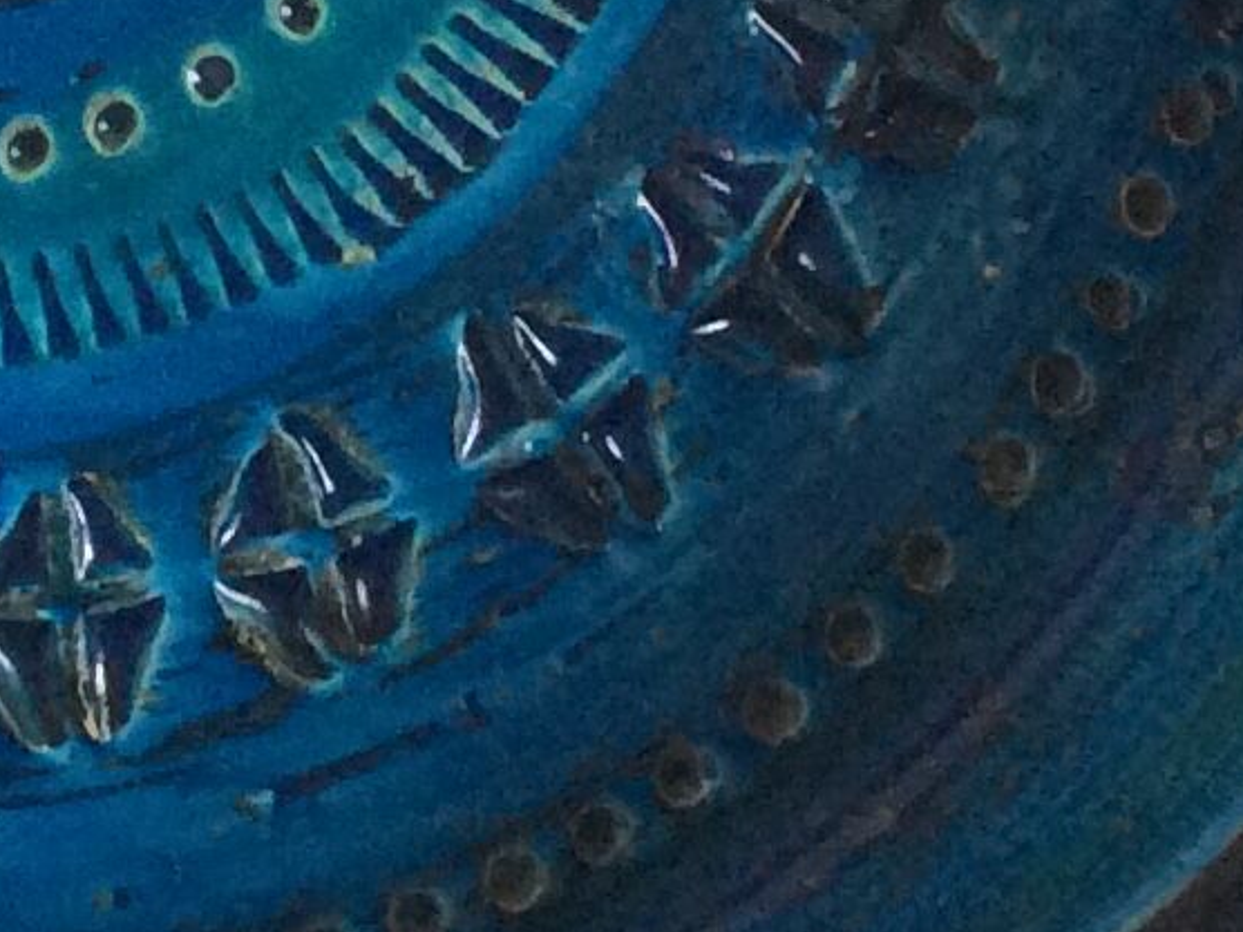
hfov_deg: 13.0
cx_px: -159
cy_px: -534
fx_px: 5350
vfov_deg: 9.6
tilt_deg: -77.3
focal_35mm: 149
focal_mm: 3.3
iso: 125
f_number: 2.4
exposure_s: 1/25
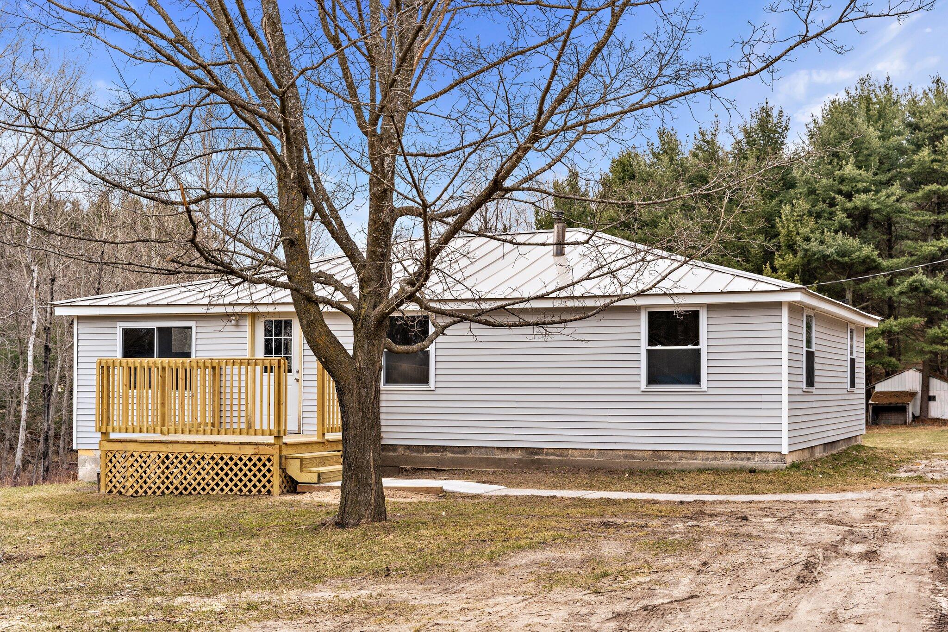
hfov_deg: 40.3
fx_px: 1293
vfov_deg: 27.5
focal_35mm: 49
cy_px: 316
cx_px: 474
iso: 320
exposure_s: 1/320
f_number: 5.6
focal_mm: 49.1
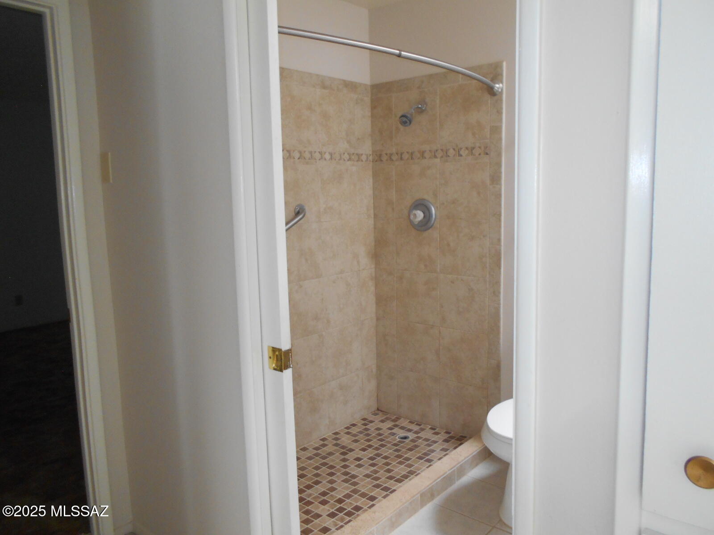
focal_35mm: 26
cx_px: 357
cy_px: 268
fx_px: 536
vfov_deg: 53.1
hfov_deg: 67.3
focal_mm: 4.6
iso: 250
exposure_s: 1/30
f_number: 3.2
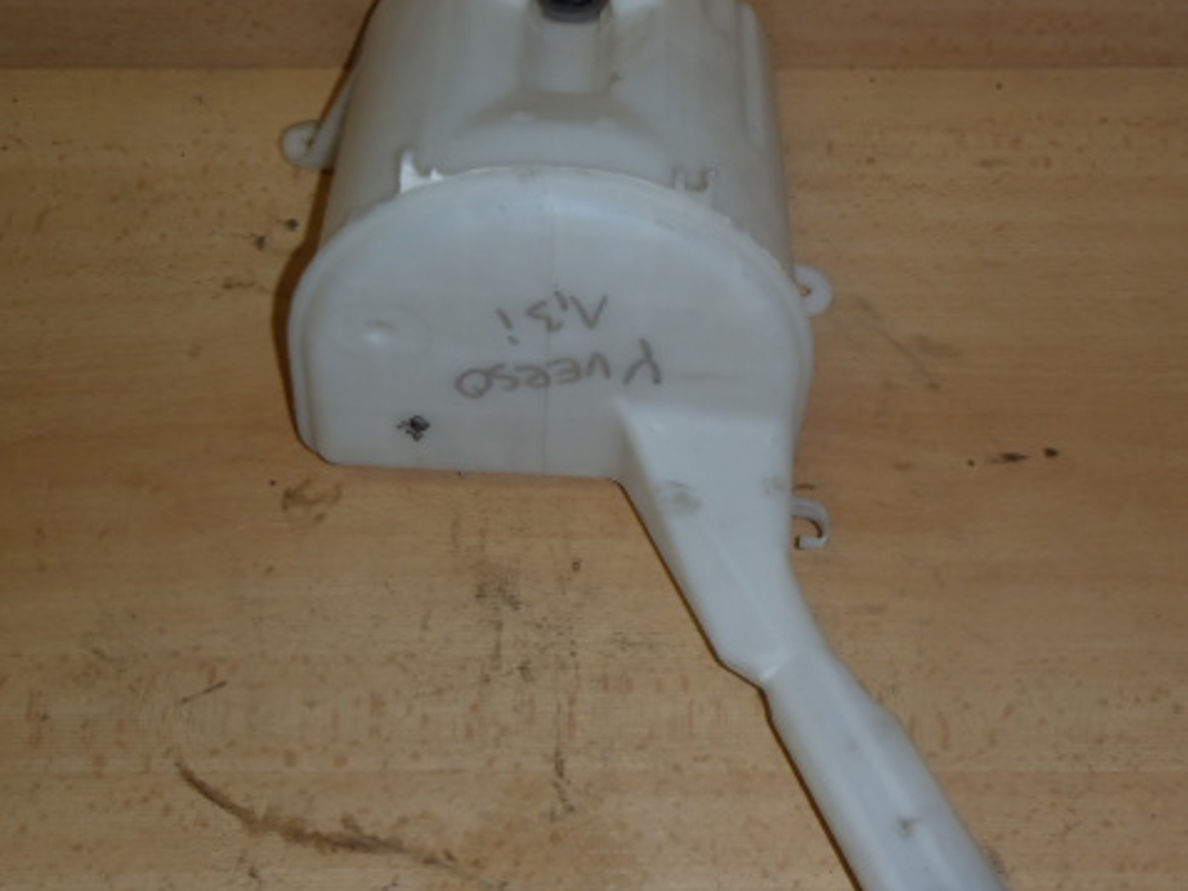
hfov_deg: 37.5
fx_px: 1751
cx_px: 610
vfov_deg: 28.6
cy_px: 455
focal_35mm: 51
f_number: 4.6
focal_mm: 6.83
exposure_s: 1/40
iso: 100
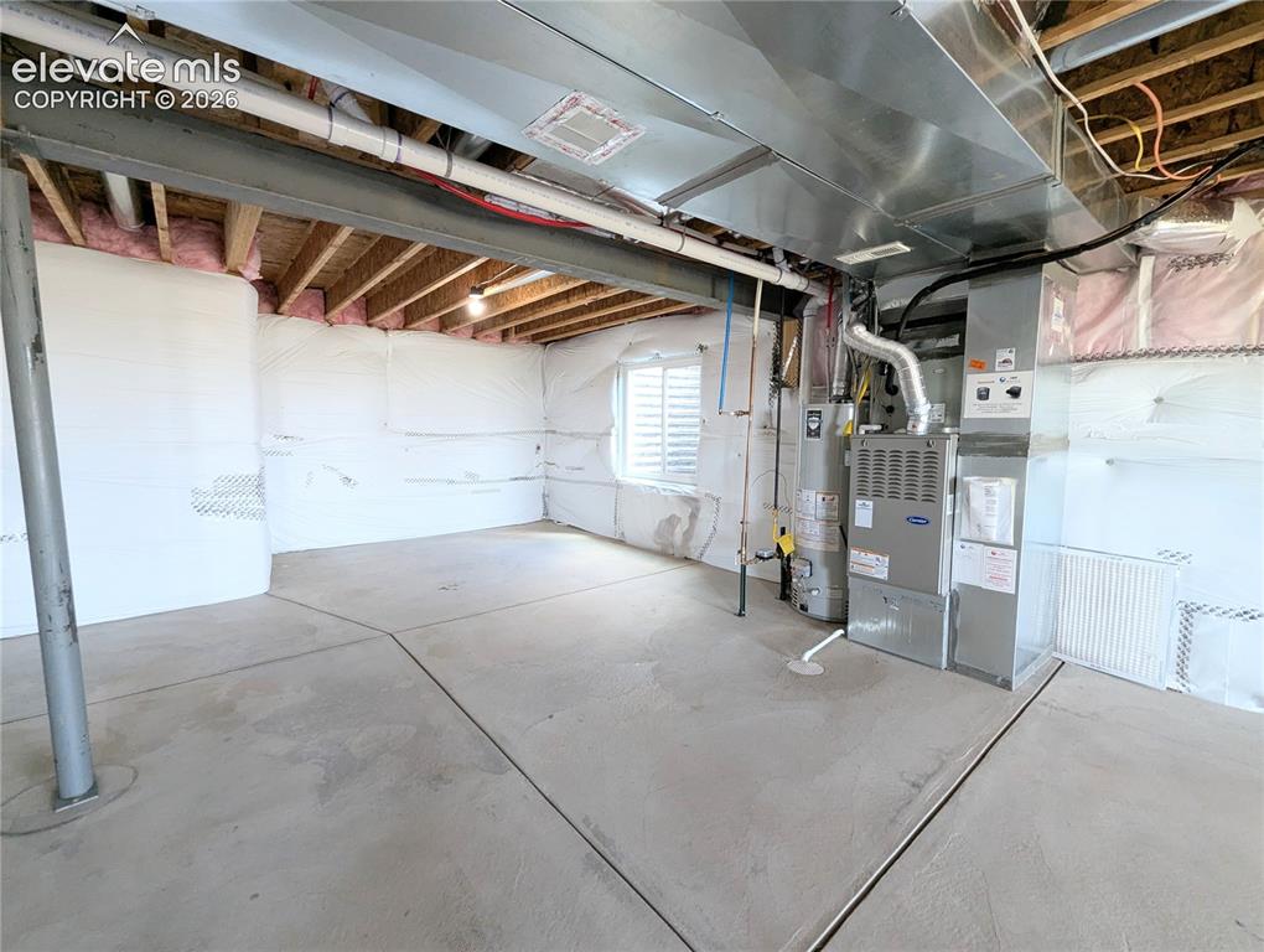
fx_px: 475
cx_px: 632
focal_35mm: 13
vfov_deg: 90.1
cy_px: 476
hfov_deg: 106.1
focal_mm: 1.95
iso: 161
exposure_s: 1/34.3
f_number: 2.2
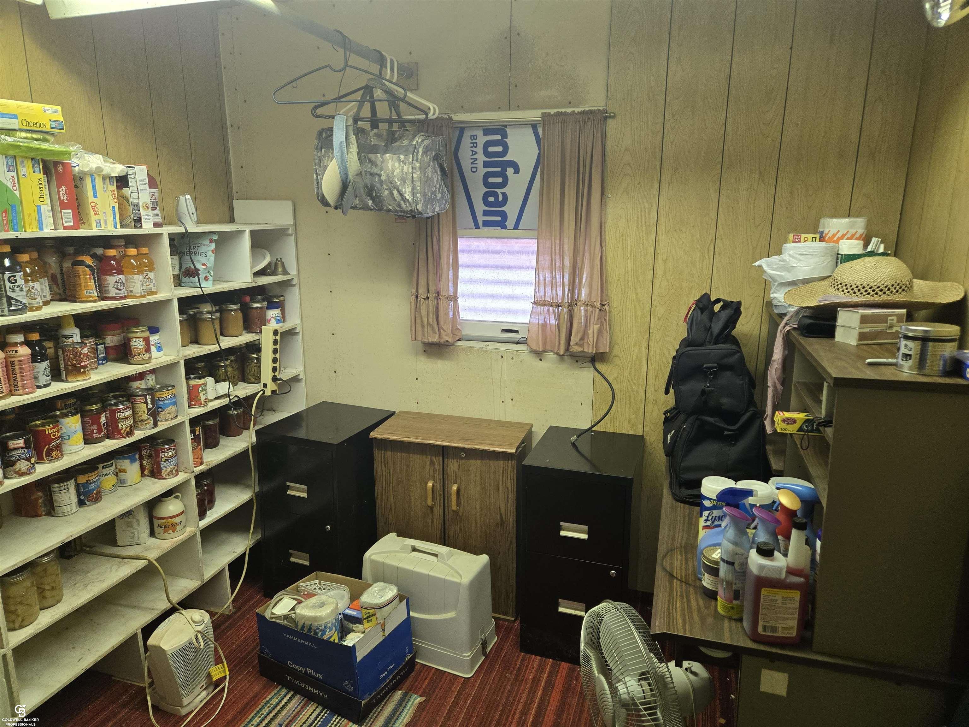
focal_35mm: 23
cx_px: 484
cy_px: 364
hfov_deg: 73.9
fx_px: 644
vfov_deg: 58.9
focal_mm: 5.4
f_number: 1.8
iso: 320
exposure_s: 1/120
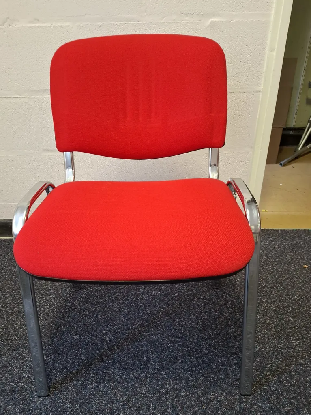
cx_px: 150
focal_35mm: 24
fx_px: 288
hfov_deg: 56.8
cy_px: 215
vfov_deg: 71.6
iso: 320
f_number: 1.8
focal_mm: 5.54
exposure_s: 1/50
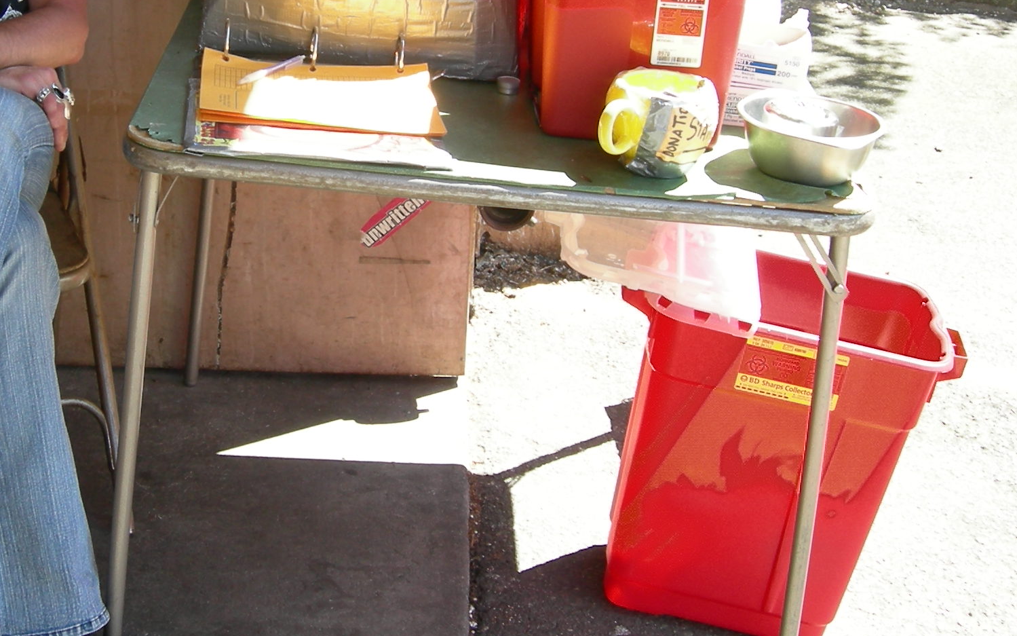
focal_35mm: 66
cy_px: 110
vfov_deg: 19.5
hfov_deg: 30.8
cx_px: 315
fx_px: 1829
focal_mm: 7.5
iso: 64
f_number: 3.8
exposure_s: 1/80.5
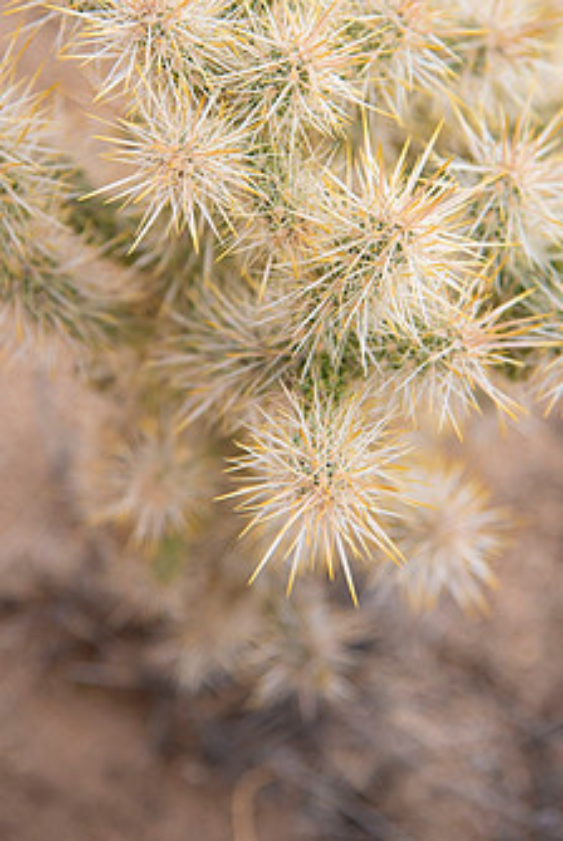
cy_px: 296
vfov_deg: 18.5
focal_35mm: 110
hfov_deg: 12.5
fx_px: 2575
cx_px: 297
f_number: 4
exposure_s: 1/1000
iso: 100
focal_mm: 82
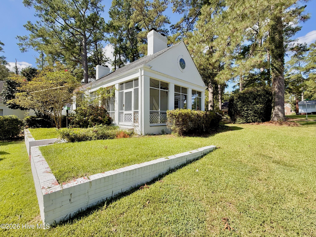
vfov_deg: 85.7
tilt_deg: +1.1
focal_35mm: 14
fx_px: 128
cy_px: 118
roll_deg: -0.1
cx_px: 158
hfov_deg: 102.1
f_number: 2.2
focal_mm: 2.22
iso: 32
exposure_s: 1/770
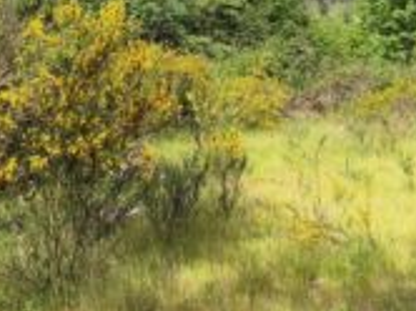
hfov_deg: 31.9
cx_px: 363
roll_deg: -2.0
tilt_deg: -7.0
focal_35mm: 58
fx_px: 696
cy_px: 133
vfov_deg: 25.1
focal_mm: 6.76
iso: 100
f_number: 1.78
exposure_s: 1/2110
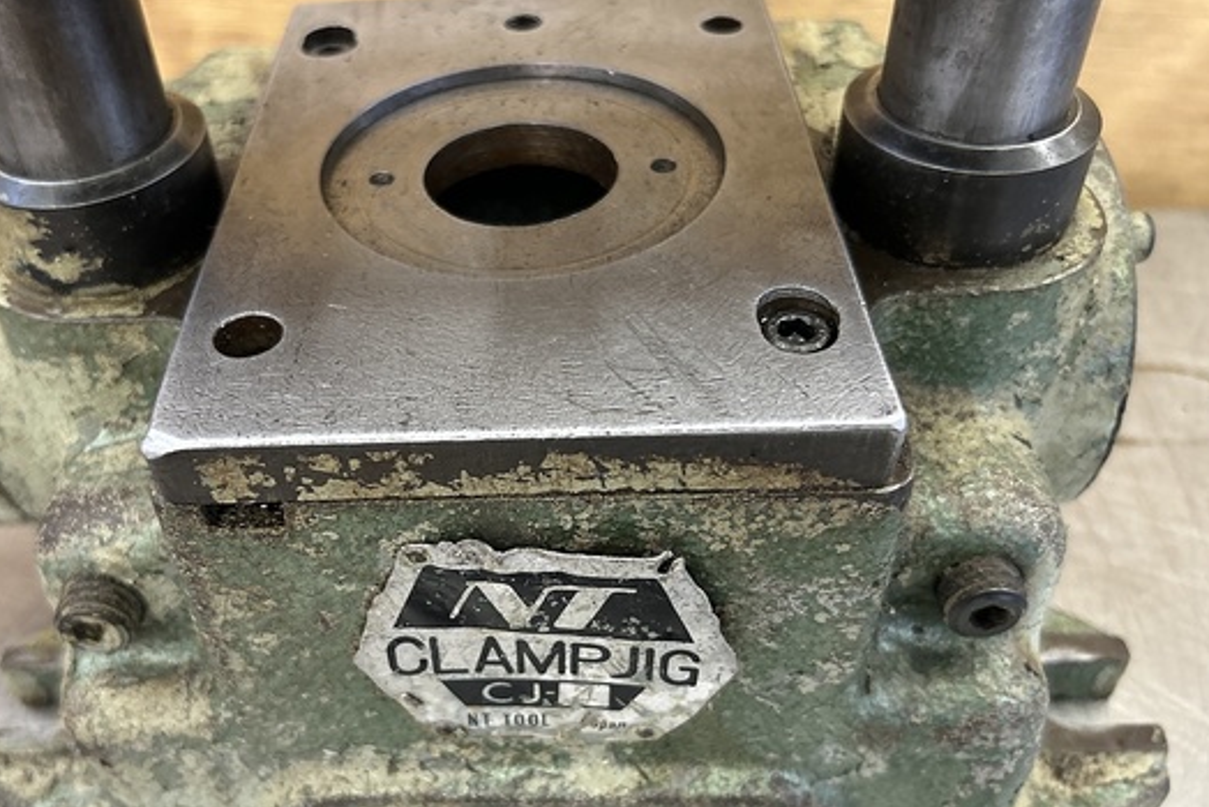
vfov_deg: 40.0
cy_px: 438
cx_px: 505
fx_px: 1109
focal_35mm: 33
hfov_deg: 56.9
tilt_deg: -45.1
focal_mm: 5.7
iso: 160
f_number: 1.5
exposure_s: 1/60
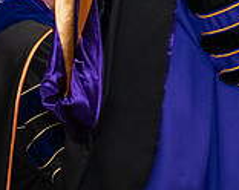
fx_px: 1630
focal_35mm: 231
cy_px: -99
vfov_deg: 6.6
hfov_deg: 8.3
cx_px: 326
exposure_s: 1/125
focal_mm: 66
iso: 2500
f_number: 5
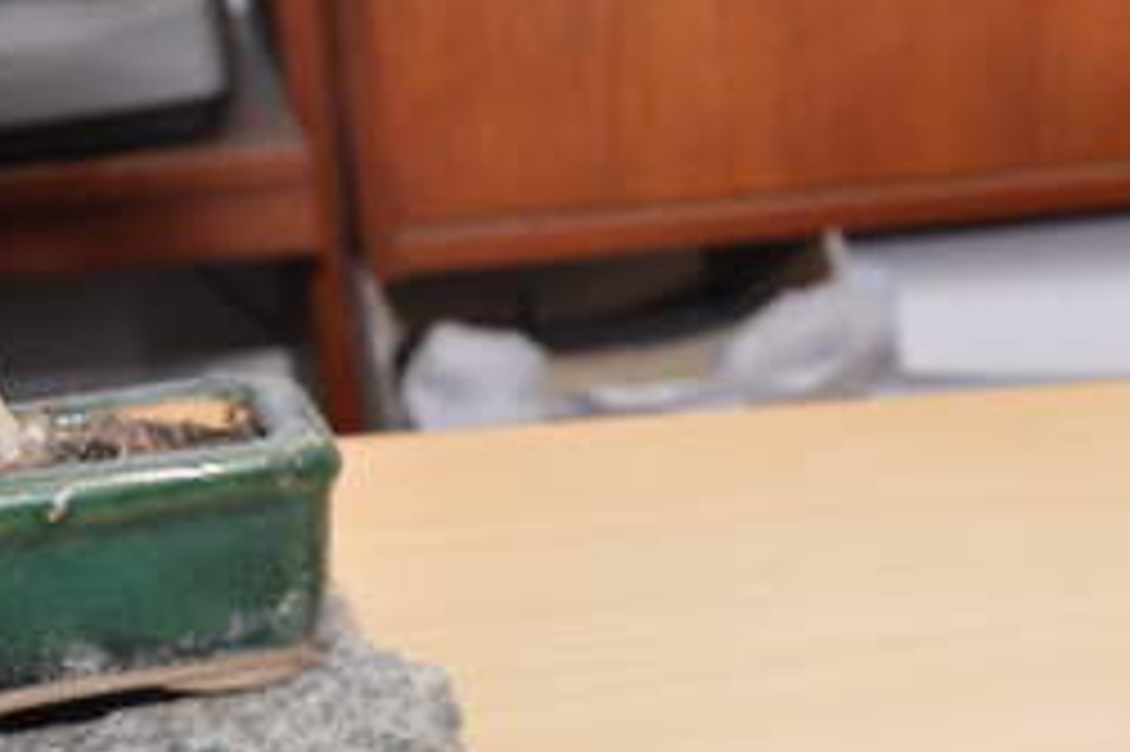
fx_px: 3356
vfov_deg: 12.8
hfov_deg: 18.3
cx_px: 1310
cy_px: 507
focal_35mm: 107
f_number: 9
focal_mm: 28
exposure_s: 1/50
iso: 640
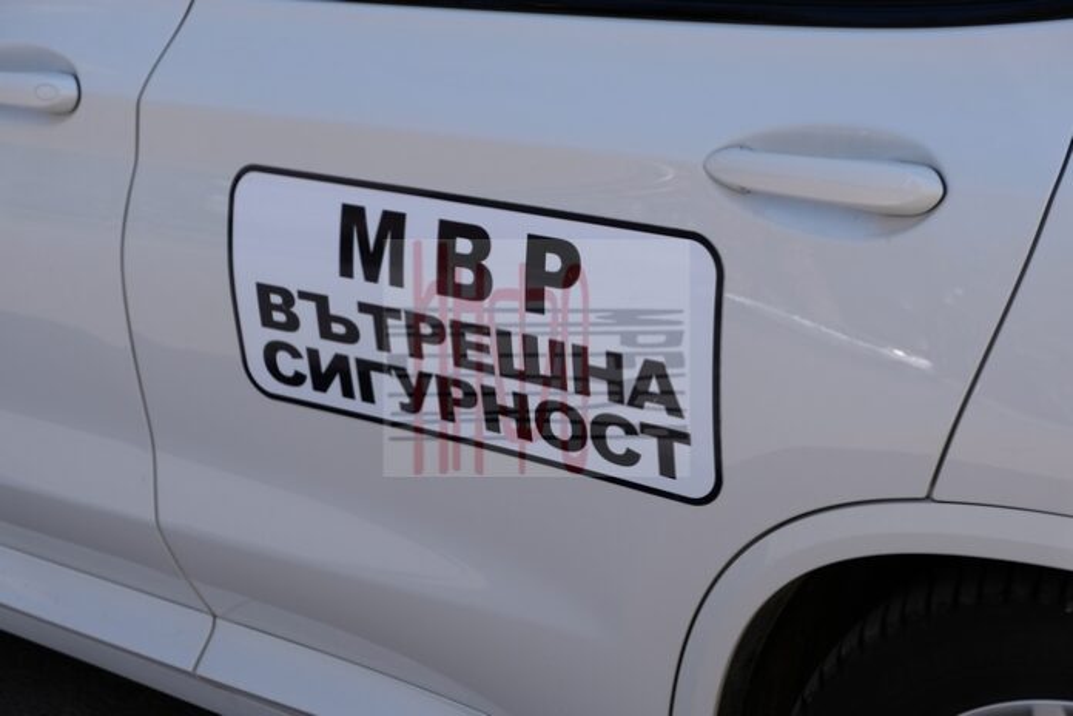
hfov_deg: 27.0
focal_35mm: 75
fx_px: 2235
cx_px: 536
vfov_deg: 18.2
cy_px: 358
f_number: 5.6
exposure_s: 1/400
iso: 200
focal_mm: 50
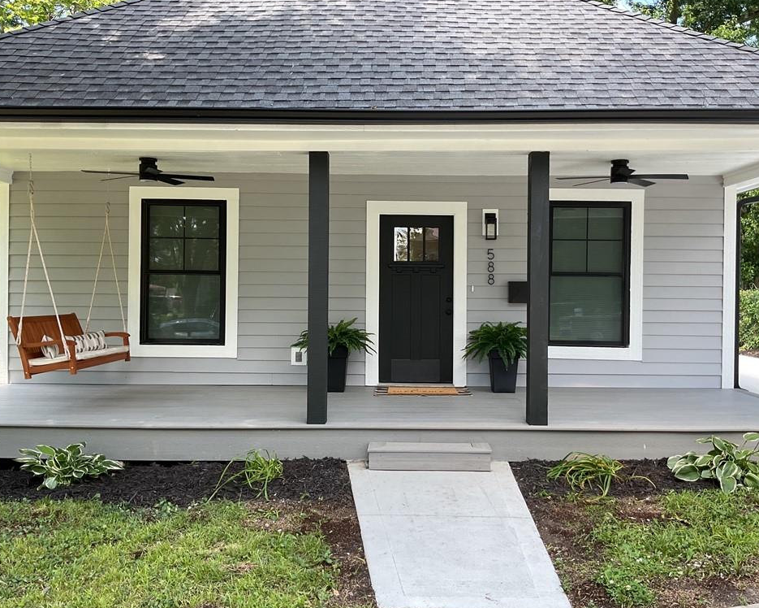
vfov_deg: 47.1
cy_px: 301
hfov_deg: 57.1
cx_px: 403
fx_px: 696
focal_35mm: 31
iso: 20
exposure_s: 1/120
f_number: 1.8
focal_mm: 3
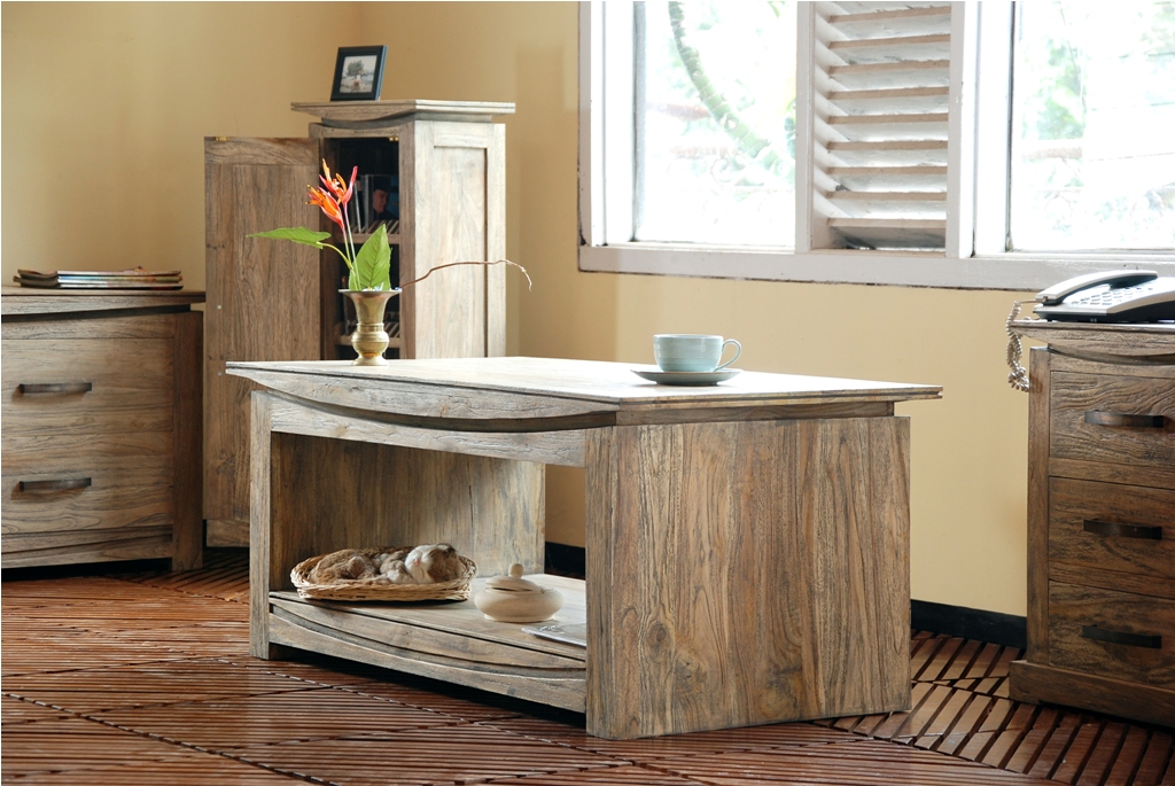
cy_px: 393
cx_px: 588
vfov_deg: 13.9
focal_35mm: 99
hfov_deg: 20.6
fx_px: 3234
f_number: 5.6
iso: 200
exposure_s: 1/10
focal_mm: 66
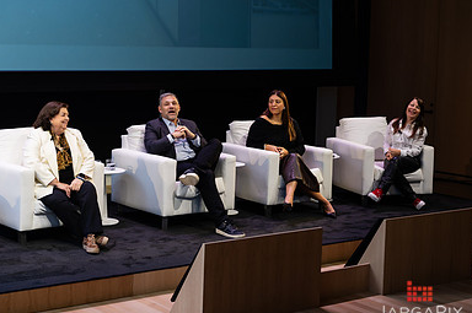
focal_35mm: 65
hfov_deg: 30.6
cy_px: 108
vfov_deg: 20.8
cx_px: 138
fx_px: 851
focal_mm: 41
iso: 125
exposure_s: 1/125
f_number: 3.2
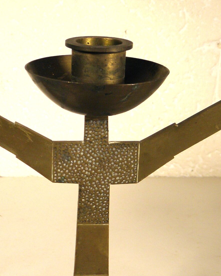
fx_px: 629
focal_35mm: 77
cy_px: 203
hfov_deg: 19.9
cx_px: 96
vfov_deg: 24.5
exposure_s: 1/100
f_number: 3.7
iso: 100
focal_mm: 6.2
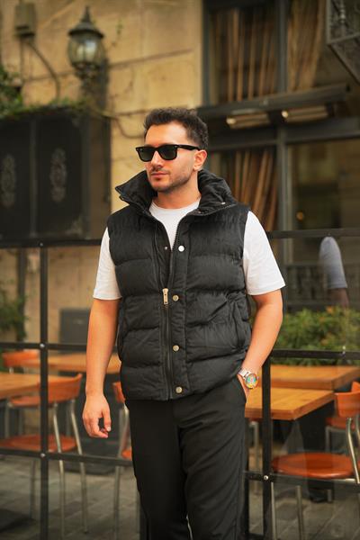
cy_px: 270
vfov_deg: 39.6
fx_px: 750
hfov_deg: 27.0
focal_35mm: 50
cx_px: 180
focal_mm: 50
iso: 500
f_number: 1.8
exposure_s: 1/1250
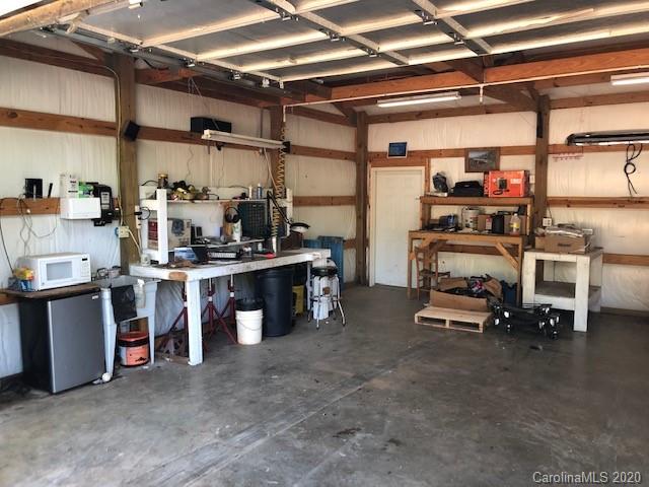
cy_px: 244
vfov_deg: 49.7
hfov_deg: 63.4
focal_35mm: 28
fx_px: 525
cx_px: 324
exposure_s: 1/30
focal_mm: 4
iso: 32
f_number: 1.8
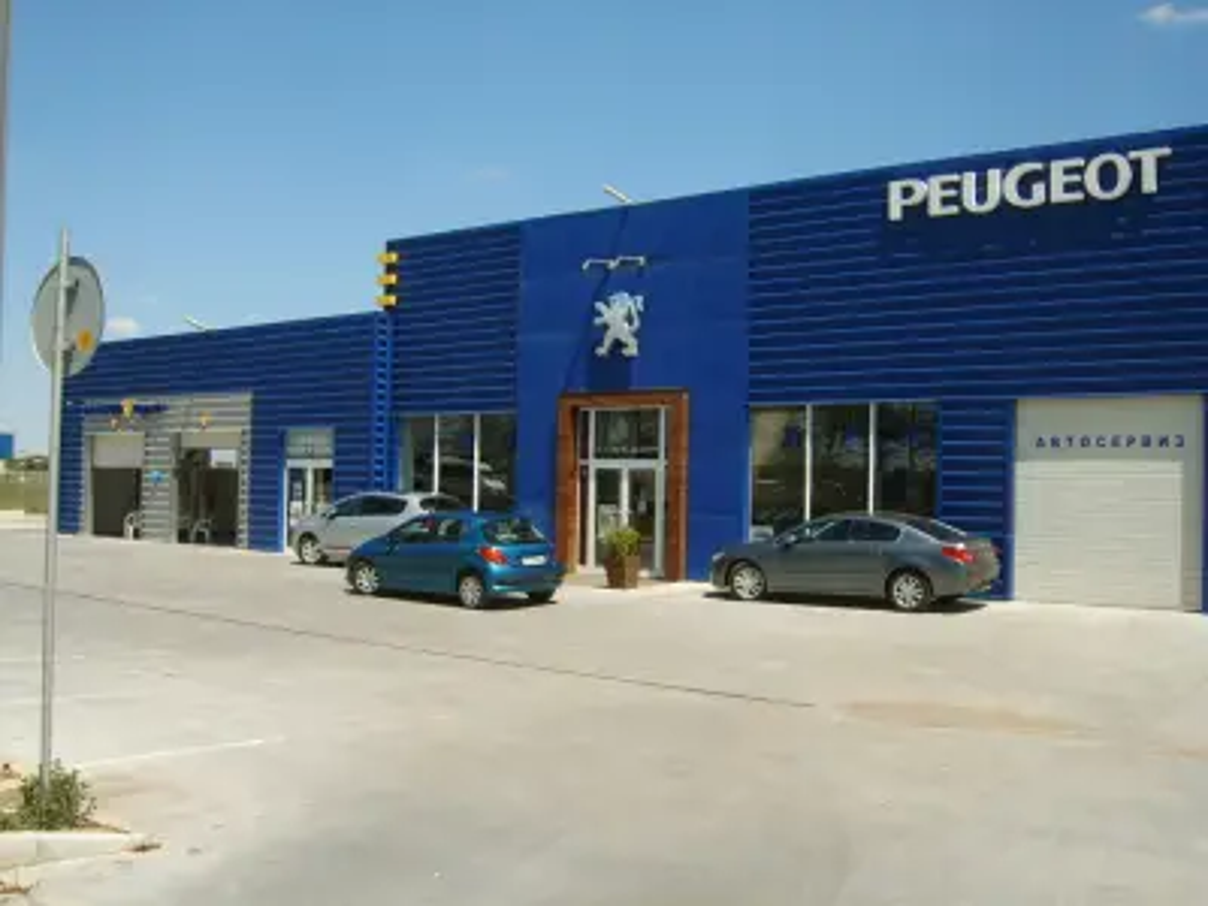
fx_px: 1221
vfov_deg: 40.7
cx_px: 604
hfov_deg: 52.6
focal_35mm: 35
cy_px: 453
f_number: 5.8
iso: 50
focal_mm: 5.8
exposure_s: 1/500
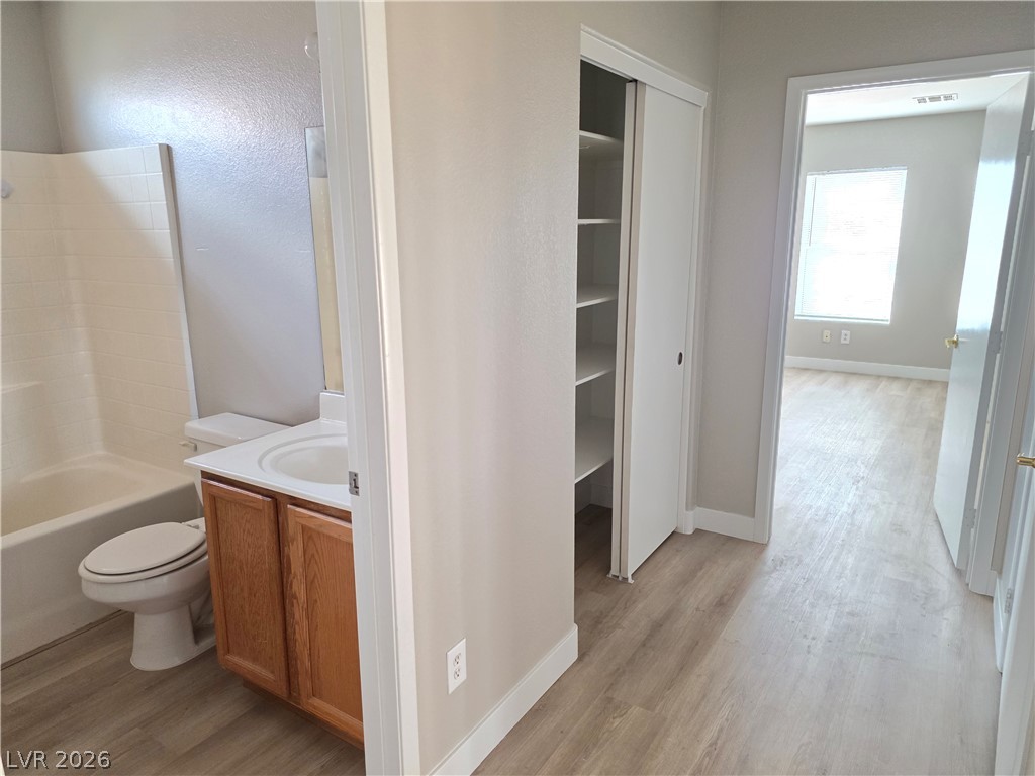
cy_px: 388
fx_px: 688
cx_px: 518
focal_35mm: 23
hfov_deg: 73.9
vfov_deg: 58.9
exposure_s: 1/120
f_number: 1.7
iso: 500
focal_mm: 6.25
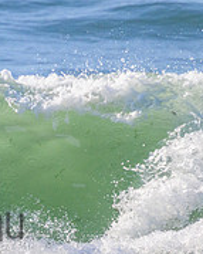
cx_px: -126
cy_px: 206
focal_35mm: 2436
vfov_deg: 0.8
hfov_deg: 0.6
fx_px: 18310
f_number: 11
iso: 1100
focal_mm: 800
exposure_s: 1/2000
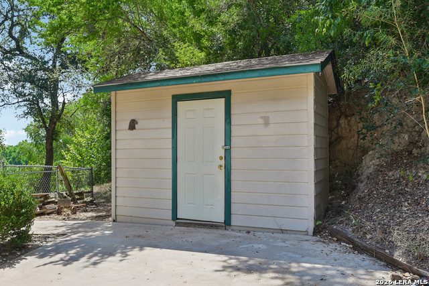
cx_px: 214
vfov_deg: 48.0
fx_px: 322
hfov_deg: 67.4
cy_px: 143
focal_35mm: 27
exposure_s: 1/125
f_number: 8
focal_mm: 27
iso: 400
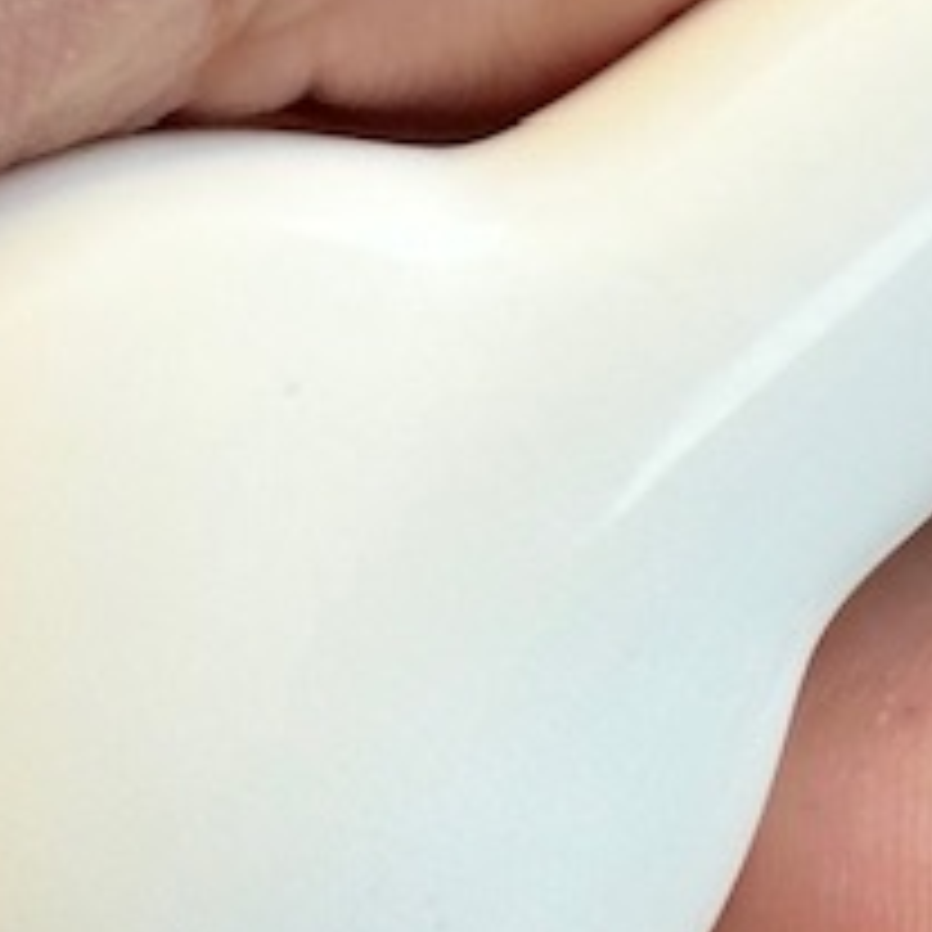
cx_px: 1544
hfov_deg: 6.6
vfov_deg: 6.6
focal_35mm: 262
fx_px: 7981
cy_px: -446
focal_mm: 6.86
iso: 80
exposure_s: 1/100
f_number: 1.78
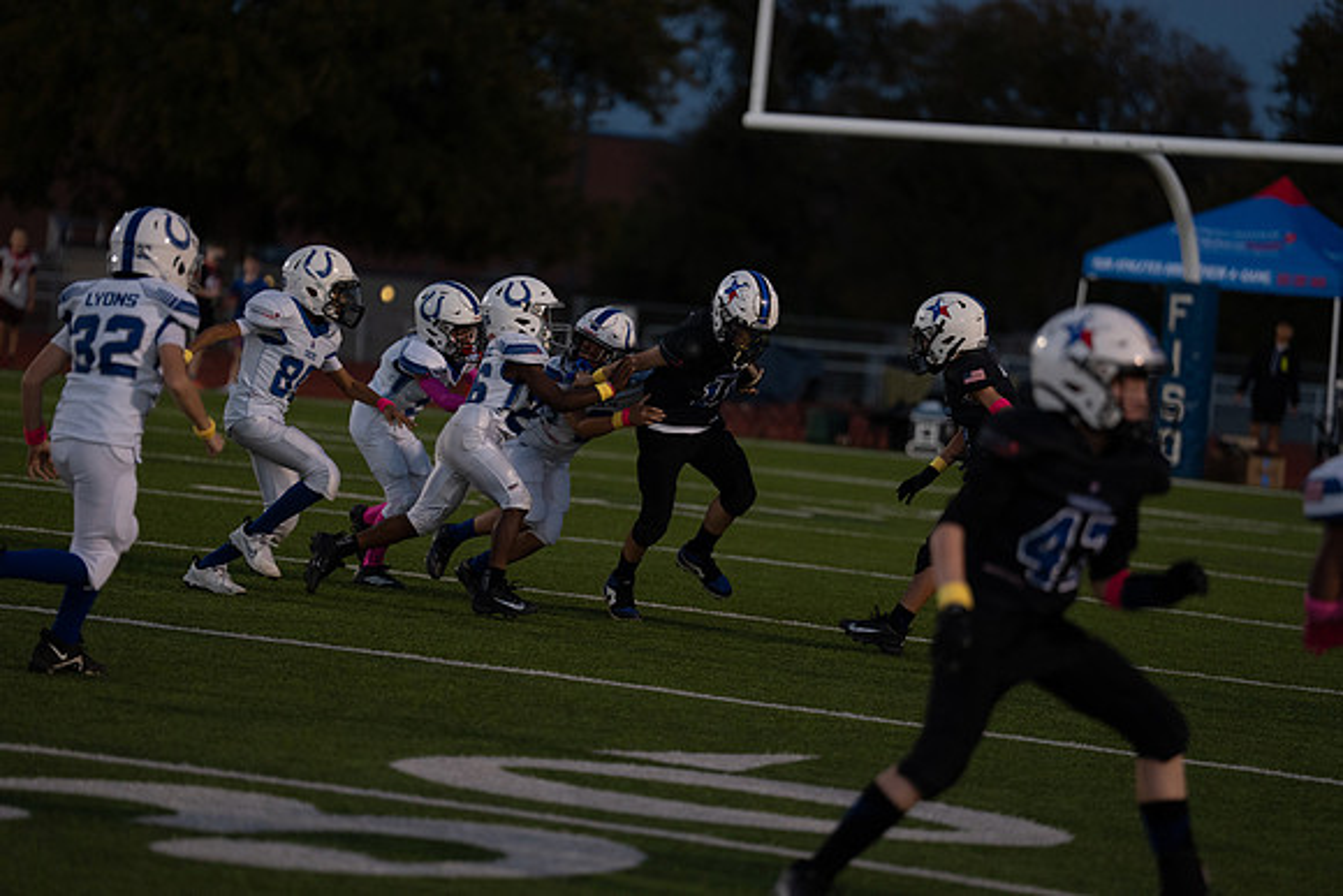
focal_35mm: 168
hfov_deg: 12.2
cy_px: 448
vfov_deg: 8.2
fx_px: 6269
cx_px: 672
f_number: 2.8
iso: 1600
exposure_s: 1/1250
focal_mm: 168
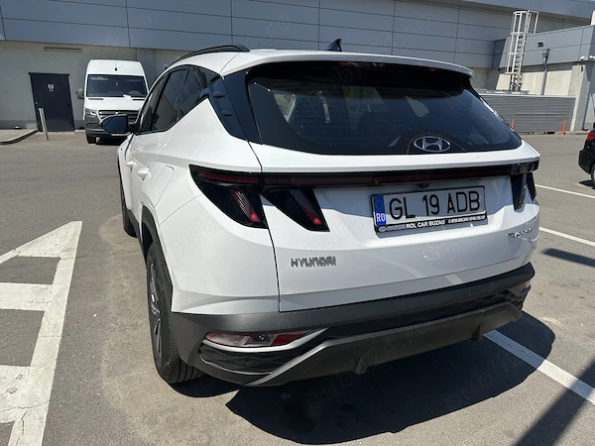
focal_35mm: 24
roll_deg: -0.7
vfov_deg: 56.8
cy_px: 223
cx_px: 298
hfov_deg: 71.6
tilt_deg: -14.4
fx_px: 413
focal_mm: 6.86
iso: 80
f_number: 1.78
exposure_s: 1/7042
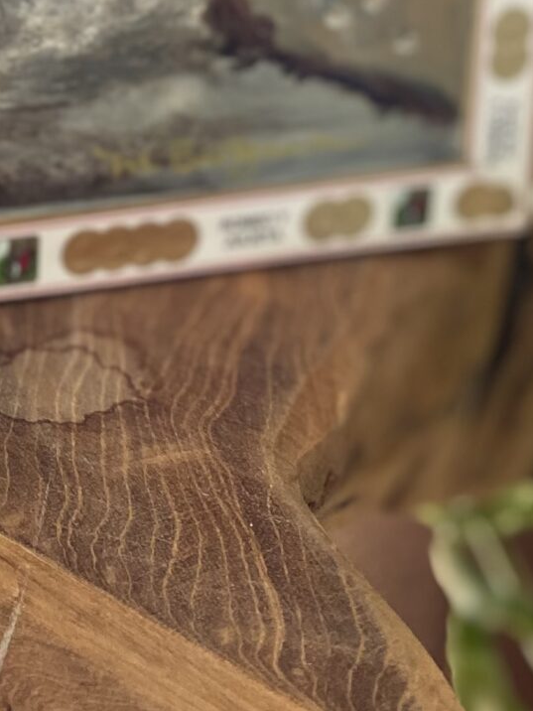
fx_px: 1909
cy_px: -480
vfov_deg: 17.8
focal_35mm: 93
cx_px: -223
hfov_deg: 14.9
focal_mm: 4.25
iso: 125
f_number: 1.8
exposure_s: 1/69
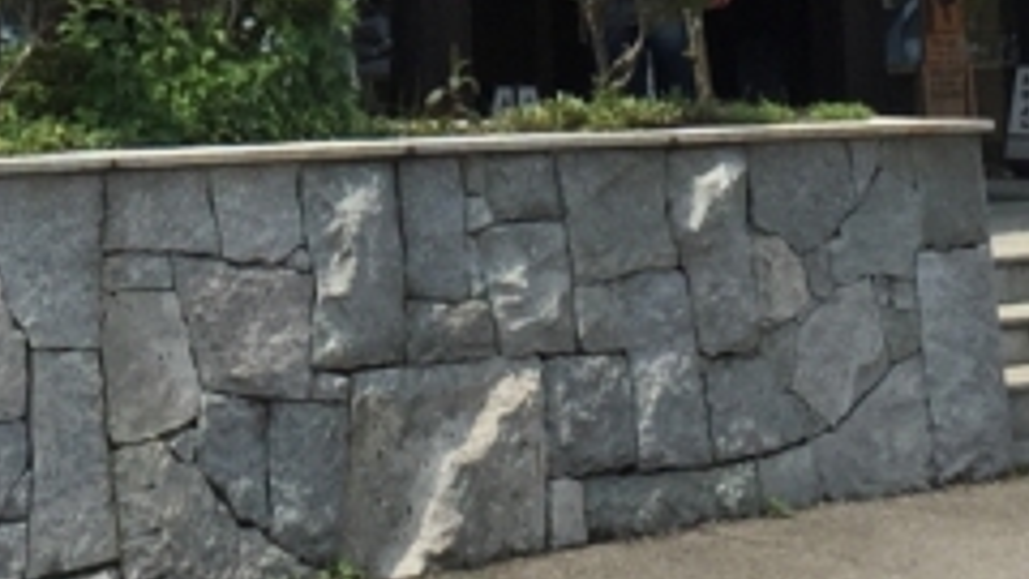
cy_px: -665
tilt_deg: +9.7
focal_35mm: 135
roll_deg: -0.2
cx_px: 206
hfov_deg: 15.8
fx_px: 3683
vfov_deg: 8.4
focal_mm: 4.15
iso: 32
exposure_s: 1/2825
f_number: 2.2
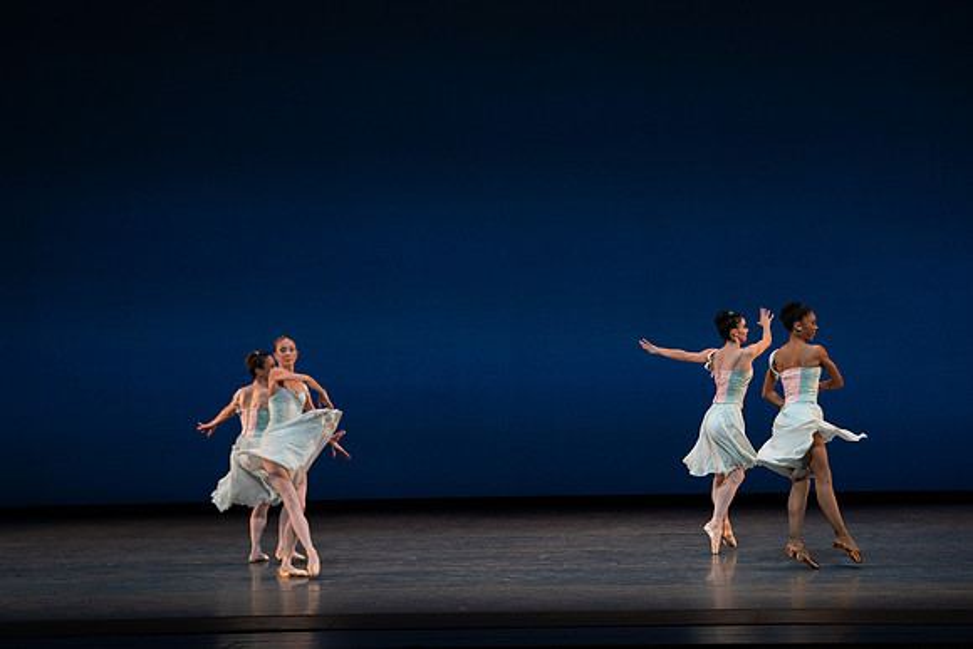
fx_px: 3595
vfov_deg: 10.3
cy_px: 324
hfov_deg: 15.4
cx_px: 486
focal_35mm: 133
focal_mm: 133
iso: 3200
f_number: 8
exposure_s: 1/500
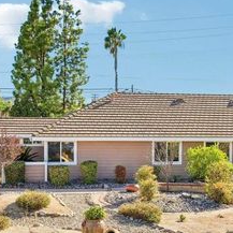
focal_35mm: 55
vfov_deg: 31.0
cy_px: 137
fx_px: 419
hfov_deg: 31.0
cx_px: 98
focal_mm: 8.4
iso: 100
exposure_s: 1/1250
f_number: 2.8
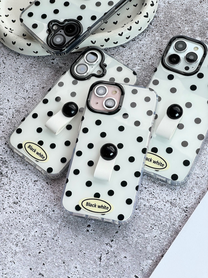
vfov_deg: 25.3
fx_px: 617
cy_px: 139
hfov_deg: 19.1
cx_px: 104
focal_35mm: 77
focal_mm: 9
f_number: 2.8
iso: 25
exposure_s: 1/191
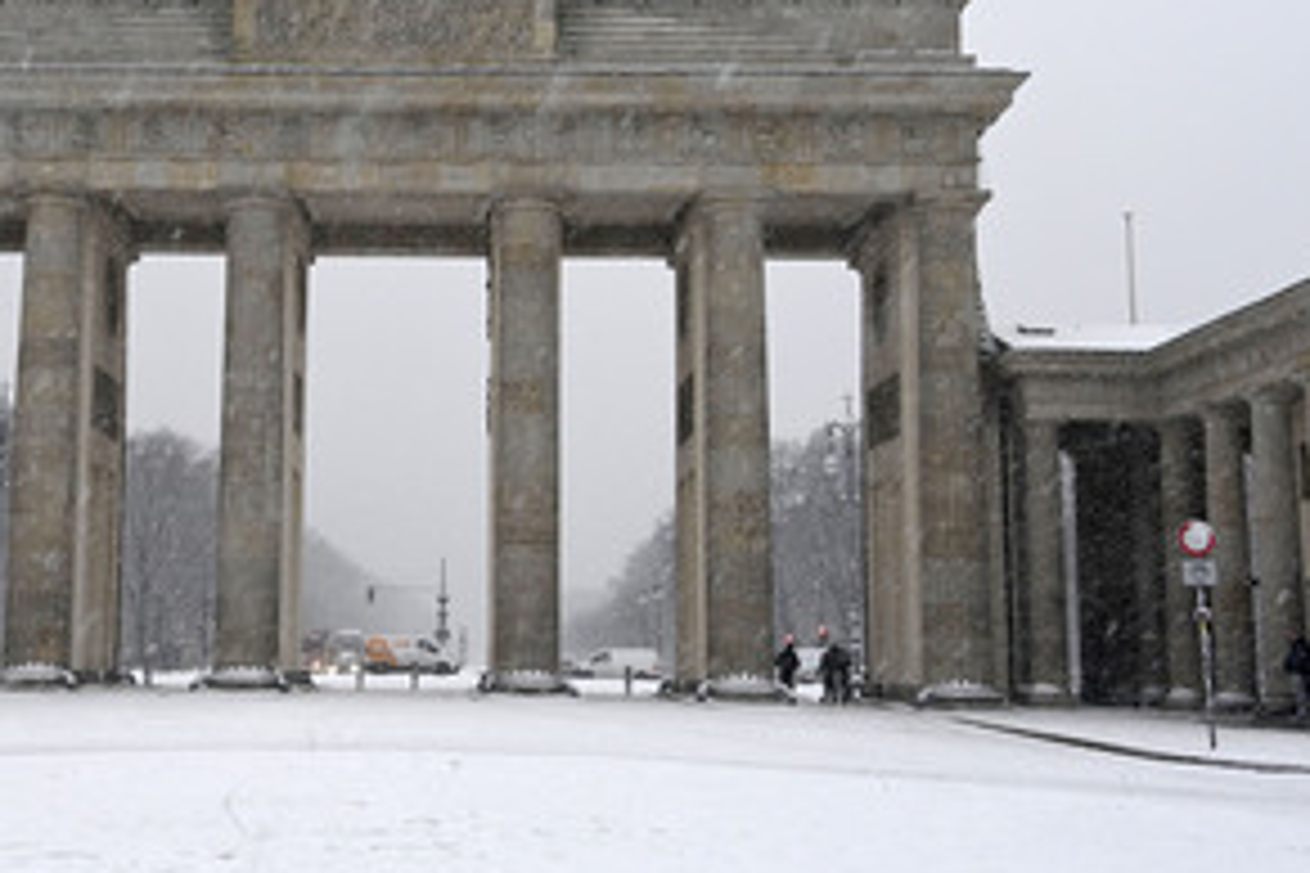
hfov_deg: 30.6
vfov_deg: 20.8
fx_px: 2365
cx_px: 367
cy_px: 261
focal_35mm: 65
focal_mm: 42
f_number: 11
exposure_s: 1/160
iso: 1600
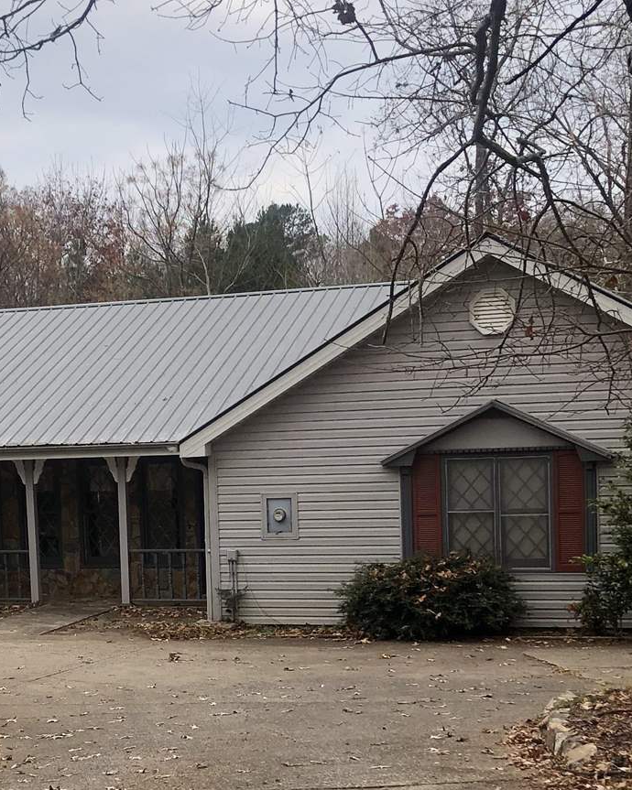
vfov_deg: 25.8
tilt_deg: -6.6
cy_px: 586
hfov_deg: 20.7
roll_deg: +1.7
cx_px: 113
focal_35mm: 73
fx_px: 1707
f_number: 1.8
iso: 20
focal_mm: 4
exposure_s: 1/979
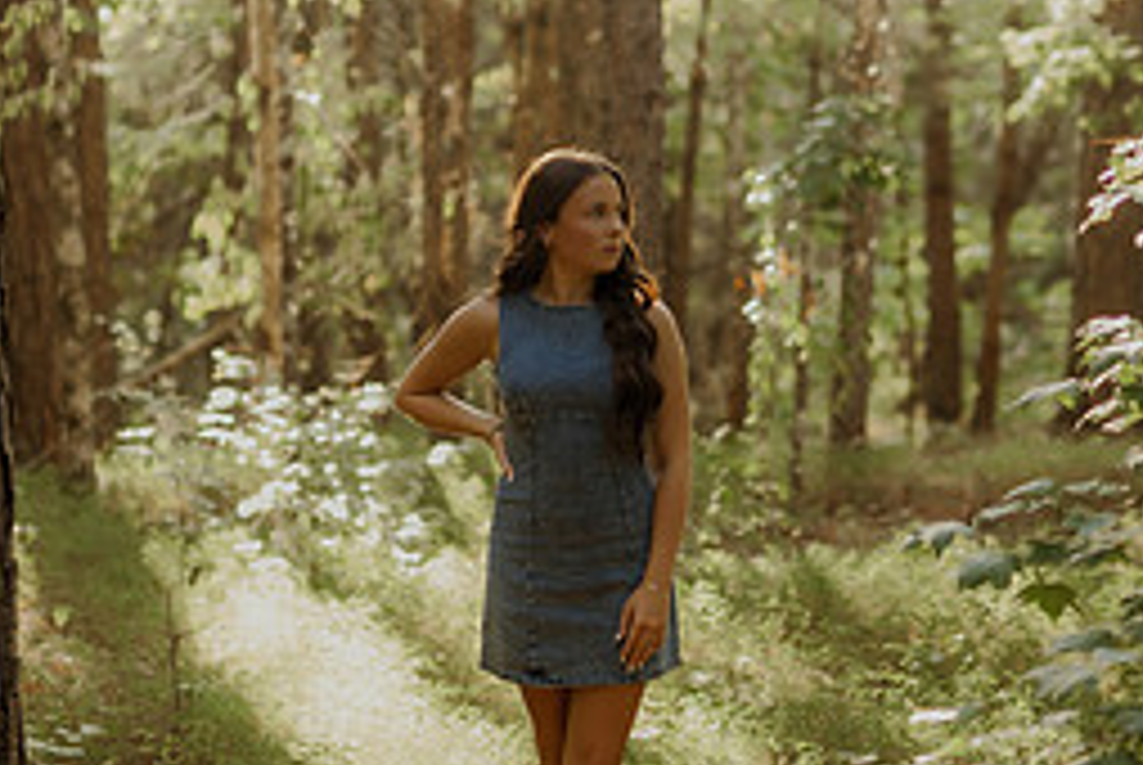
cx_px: 558
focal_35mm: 114
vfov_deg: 12.0
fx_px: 3624
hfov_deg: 17.9
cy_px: 317
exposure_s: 1/100
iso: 125
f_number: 1.4
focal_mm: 50
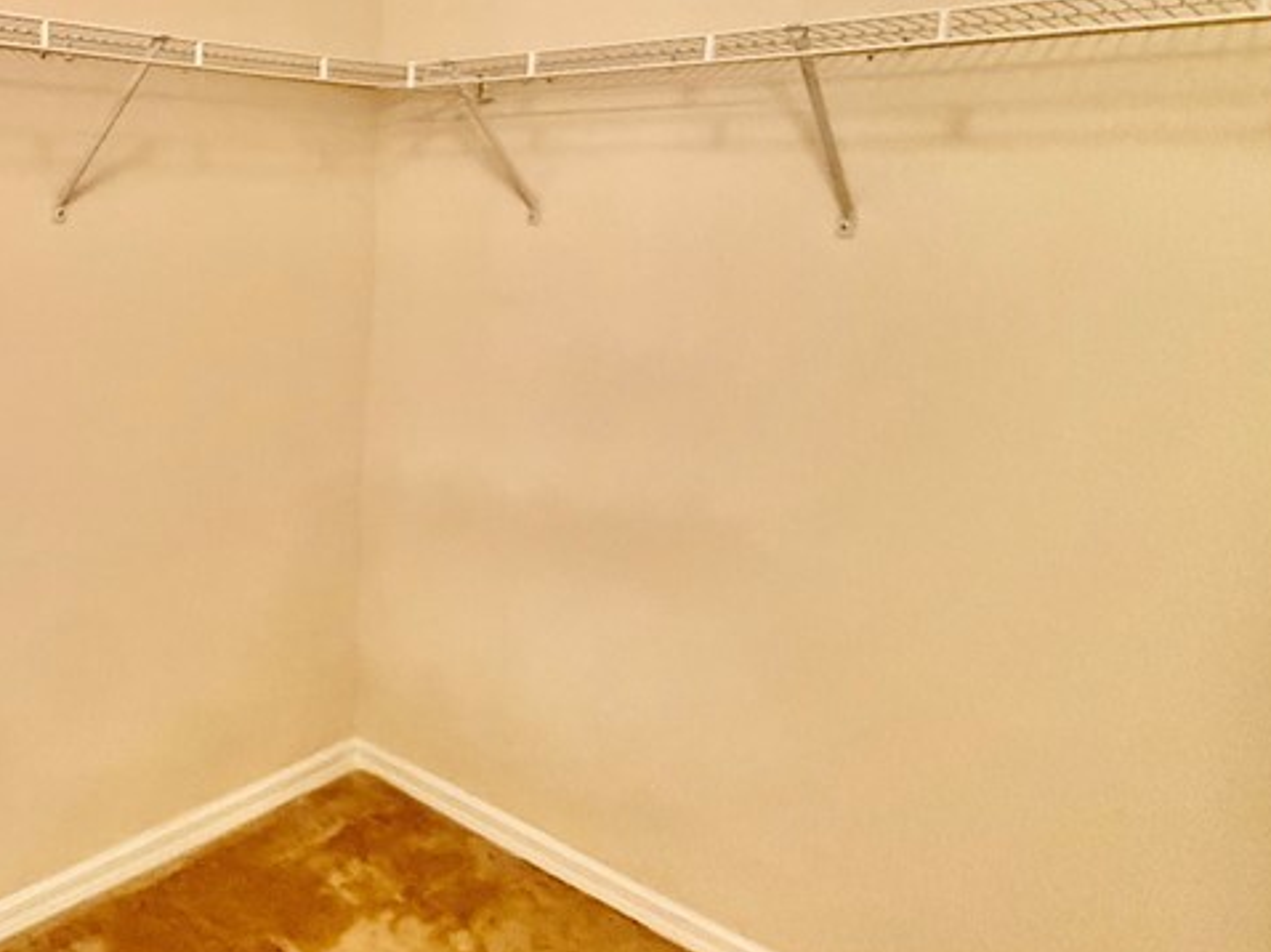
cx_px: 162
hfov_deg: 53.6
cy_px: 338
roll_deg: -1.9
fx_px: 1101
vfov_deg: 46.2
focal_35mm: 30
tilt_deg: -7.3
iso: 800
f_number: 2.2
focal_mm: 2.22
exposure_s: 1/60
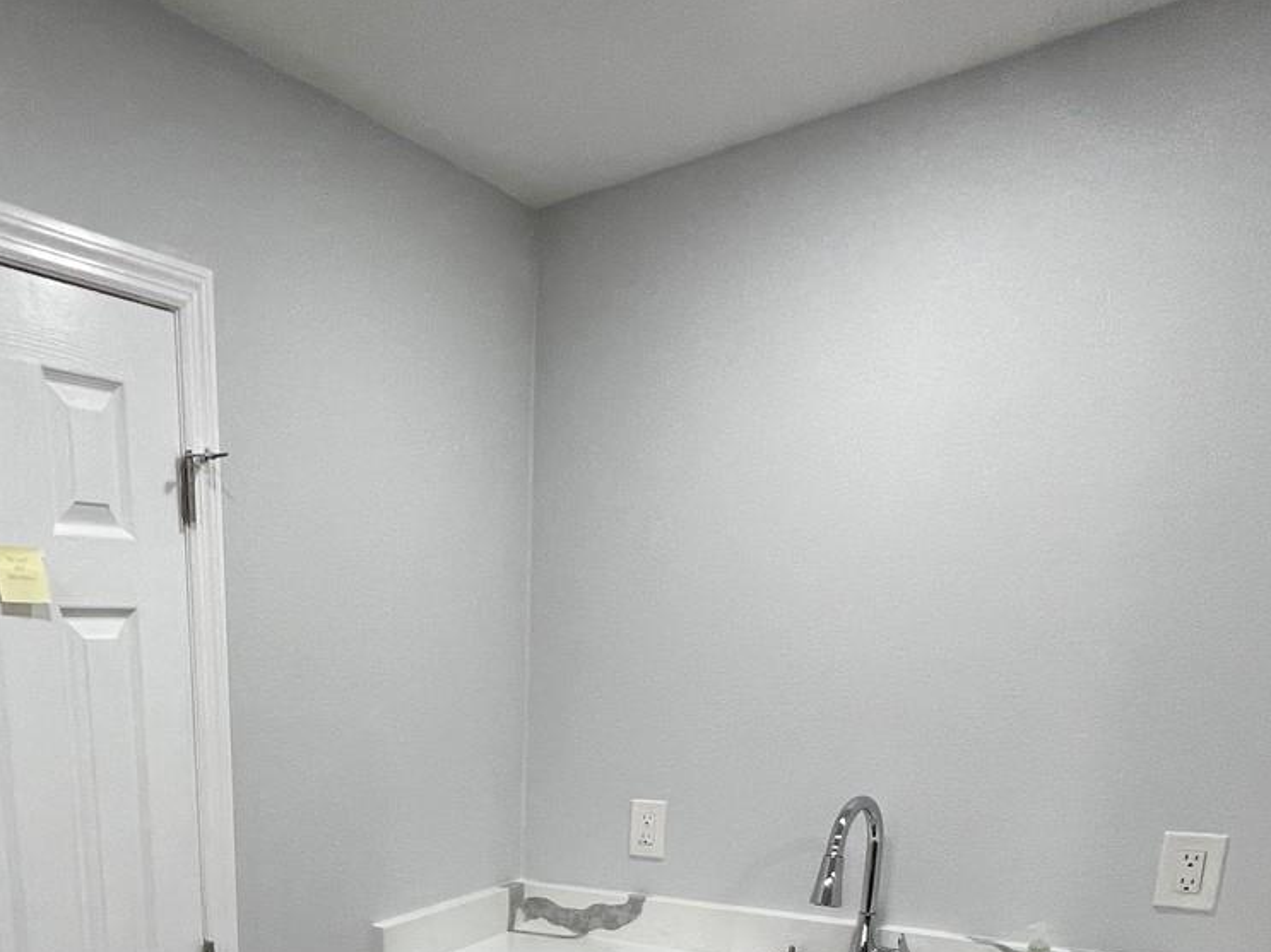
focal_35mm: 28
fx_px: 1028
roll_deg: +1.1
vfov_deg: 43.3
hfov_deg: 59.0
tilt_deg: -13.6
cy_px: 933
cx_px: 274
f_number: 1.8
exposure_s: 1/120
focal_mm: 1.57
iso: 100
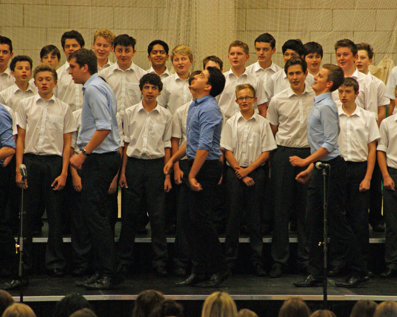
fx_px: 3972
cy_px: 159
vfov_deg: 4.6
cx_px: 230
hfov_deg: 5.7
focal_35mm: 338
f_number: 5.6
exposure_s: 1/125
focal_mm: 200
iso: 400
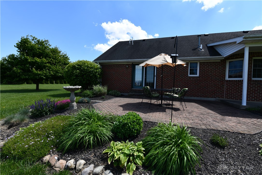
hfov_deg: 96.7
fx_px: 116
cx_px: 131
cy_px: 88
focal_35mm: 16
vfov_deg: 73.7
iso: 100
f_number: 8
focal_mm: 16
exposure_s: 1/250
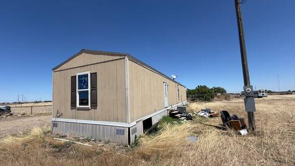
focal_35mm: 16
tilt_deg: +2.3
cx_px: 141
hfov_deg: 99.3
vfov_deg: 67.1
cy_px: 89
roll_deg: +1.9
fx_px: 125
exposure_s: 1/1259
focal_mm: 2.22
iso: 20
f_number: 2.2
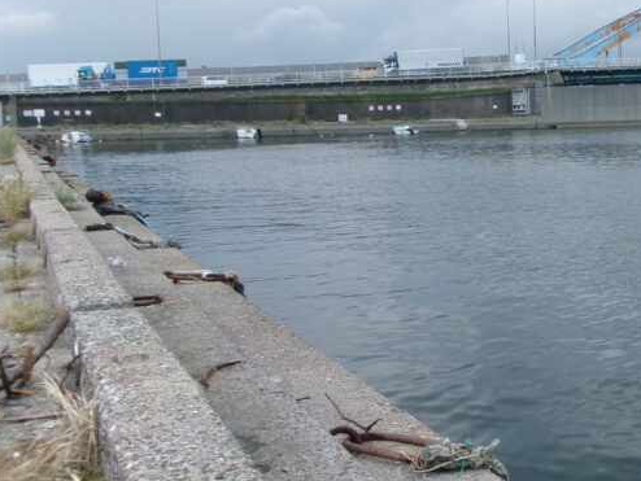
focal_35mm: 58
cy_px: 233
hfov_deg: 31.9
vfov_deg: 25.3
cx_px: 554
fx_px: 1075
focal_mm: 5.1
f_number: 10.8
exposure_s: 1/90
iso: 100
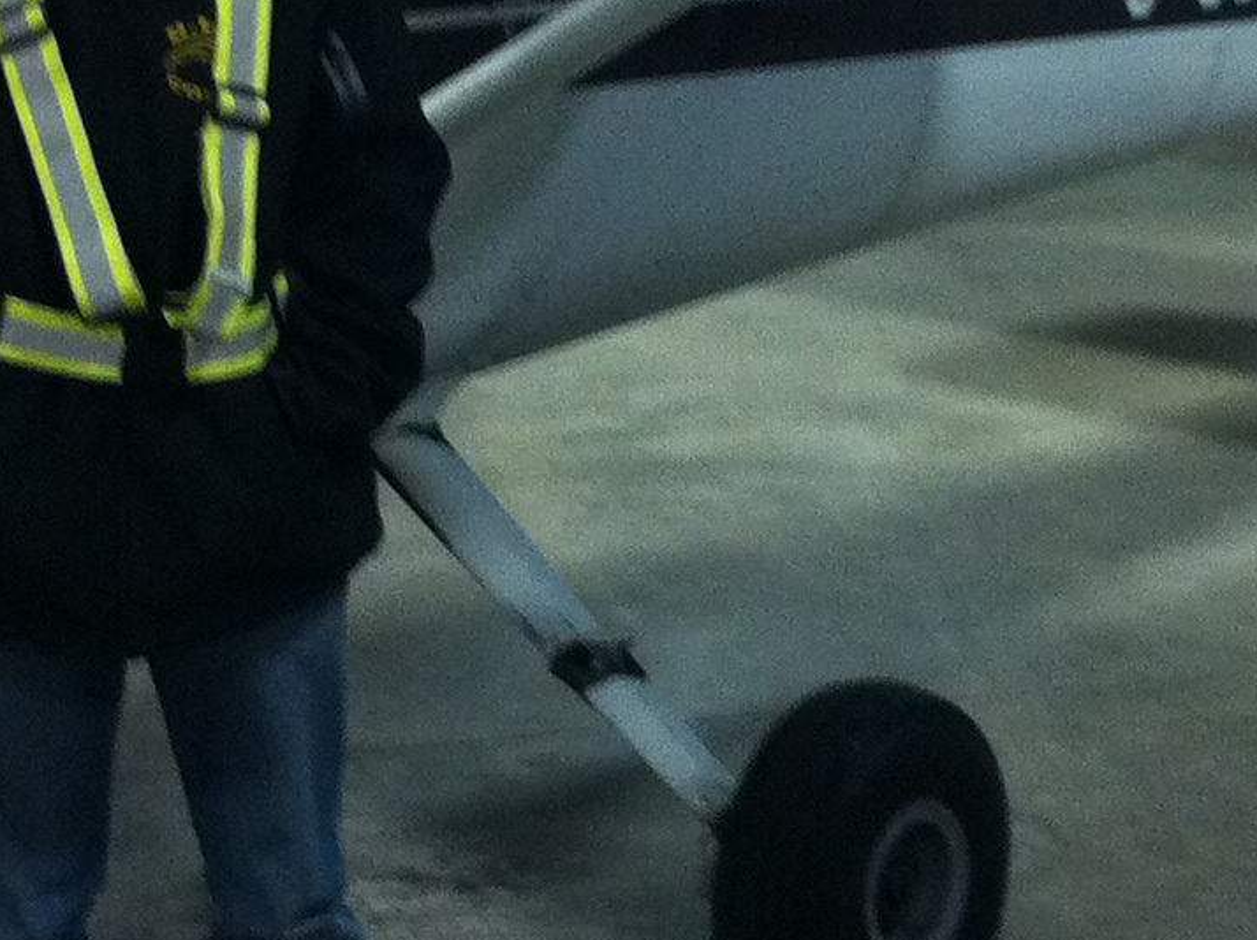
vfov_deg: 11.6
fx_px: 4607
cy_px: 206
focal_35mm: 127
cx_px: 673
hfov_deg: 15.5
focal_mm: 3.85
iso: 200
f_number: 2.8
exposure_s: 1/15
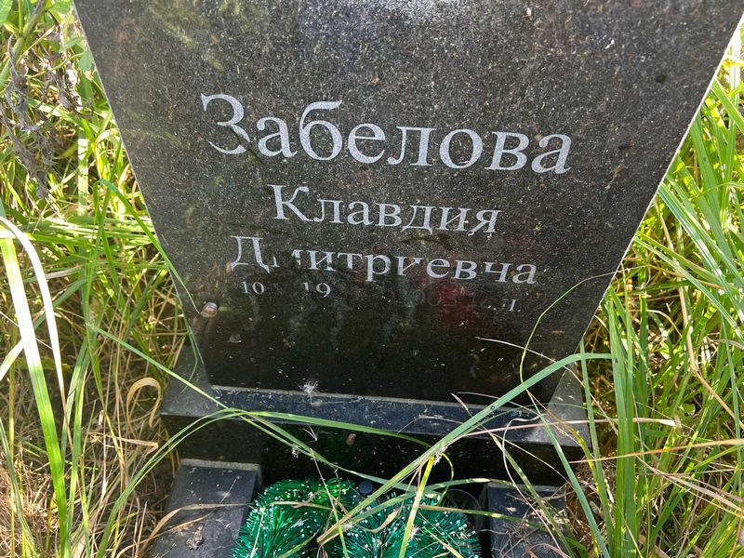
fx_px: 559
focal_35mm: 26
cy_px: 279
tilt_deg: -50.4
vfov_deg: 53.1
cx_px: 372
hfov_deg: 67.3
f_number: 1.5
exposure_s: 1/121
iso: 80
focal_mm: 5.7
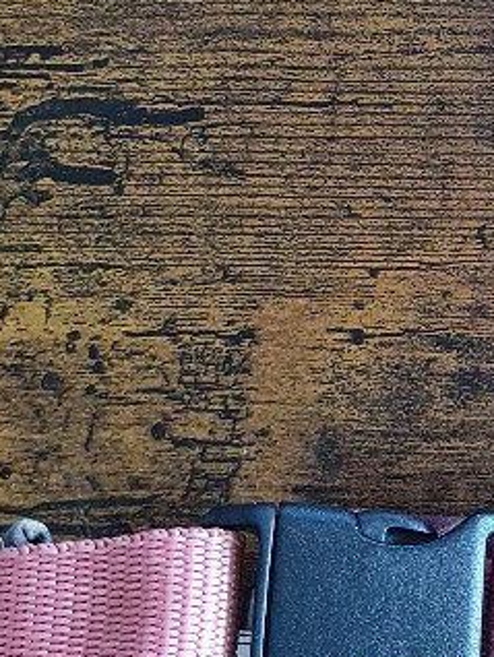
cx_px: 887
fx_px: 2071
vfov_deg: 17.8
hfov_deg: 12.4
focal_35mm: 109
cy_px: 75
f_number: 1.8
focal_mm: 5.4
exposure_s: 1/40
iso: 320
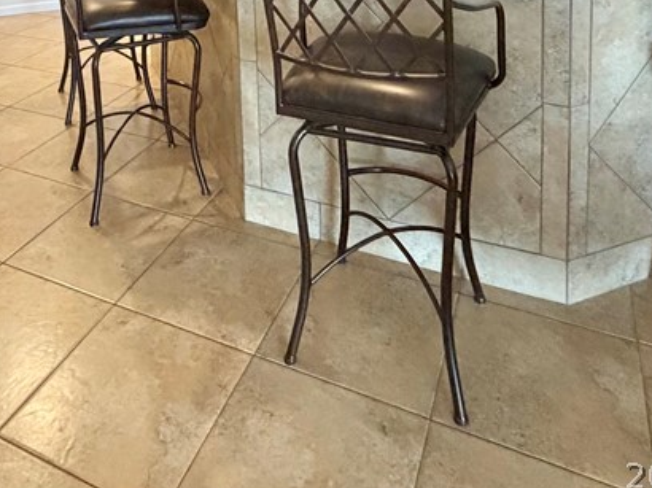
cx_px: 243
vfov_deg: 32.8
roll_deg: +1.7
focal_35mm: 35
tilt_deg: -4.9
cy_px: -108
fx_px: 659
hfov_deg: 52.1
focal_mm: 2.22
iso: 500
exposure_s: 1/60
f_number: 2.2
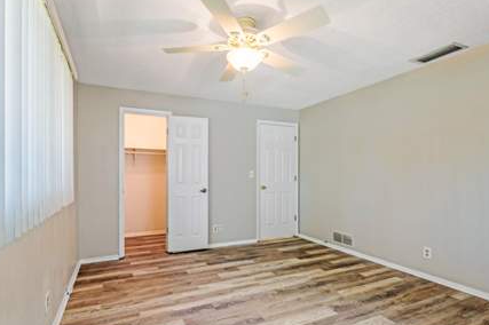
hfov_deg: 88.2
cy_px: 173
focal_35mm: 19
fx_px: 252
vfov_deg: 65.6
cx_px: 228
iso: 250
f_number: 9
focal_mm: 11
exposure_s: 1/60
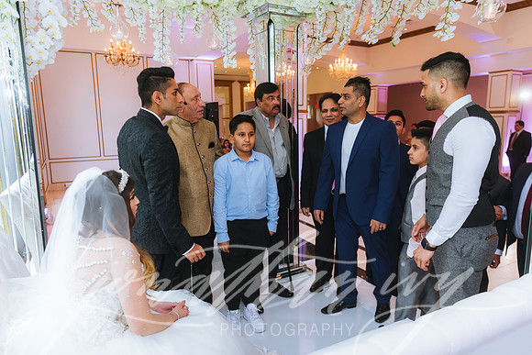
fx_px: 355
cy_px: 178
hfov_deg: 73.7
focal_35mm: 24
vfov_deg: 53.2
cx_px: 266
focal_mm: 24
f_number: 2.8
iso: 1000
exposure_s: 1/200
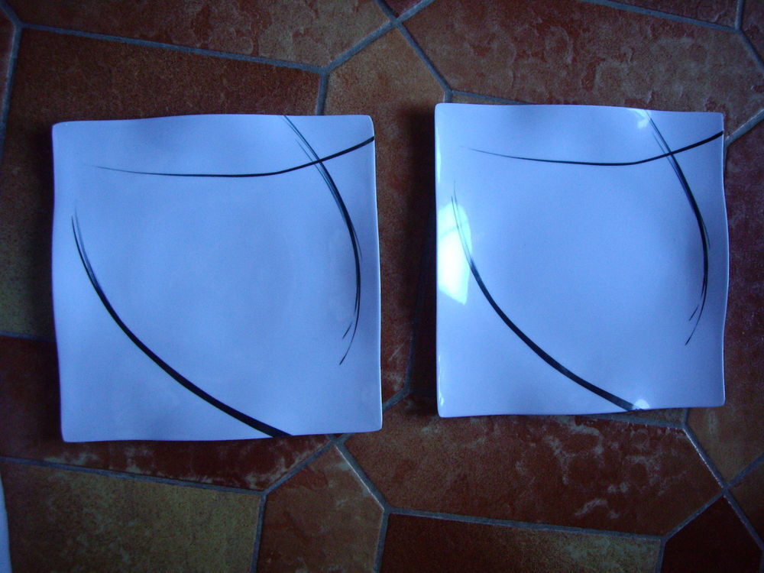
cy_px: 286
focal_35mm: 38
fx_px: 839
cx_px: 382
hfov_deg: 49.0
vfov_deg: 37.7
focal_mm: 6.2
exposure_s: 1/30
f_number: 2.7
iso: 200
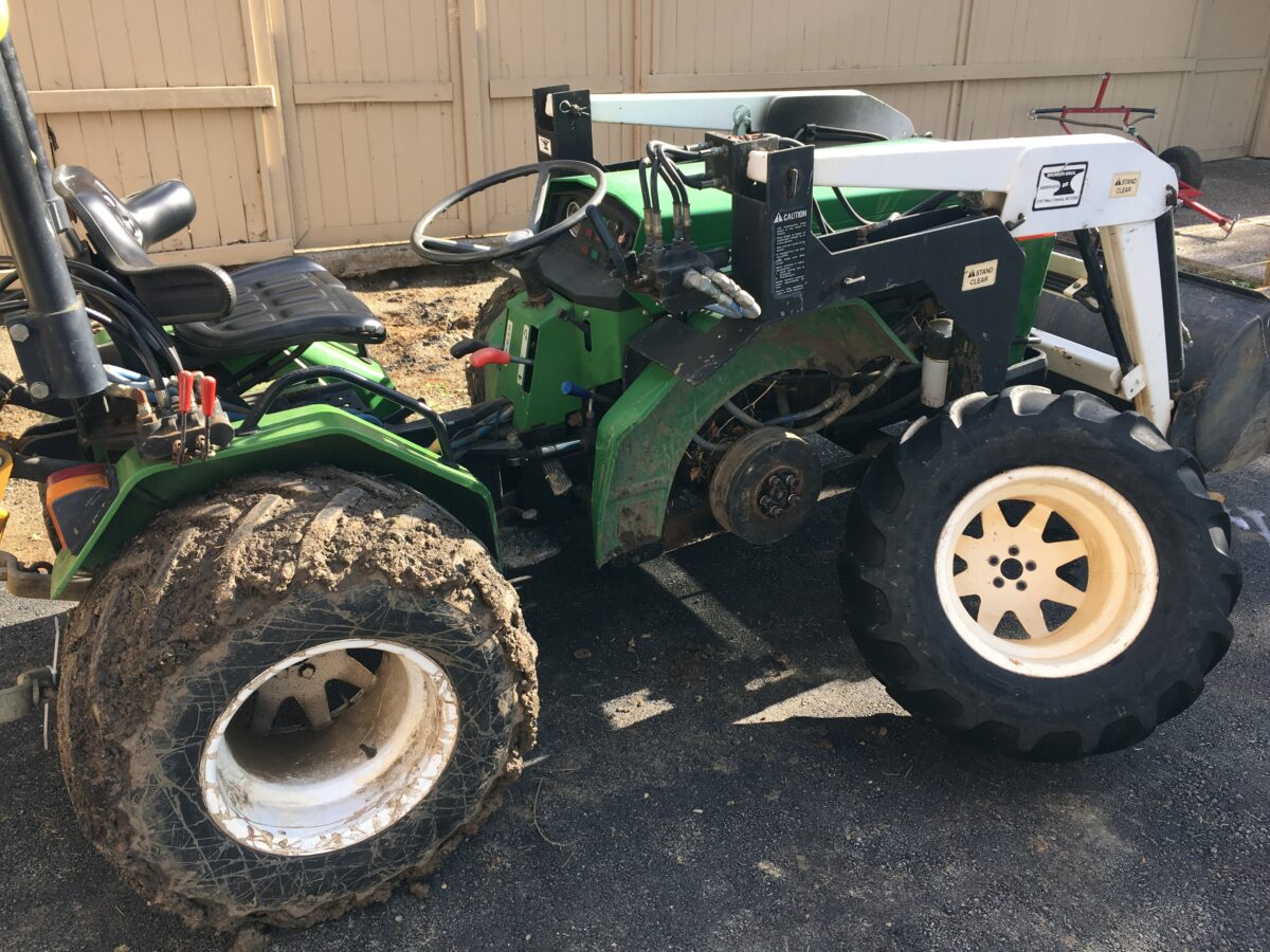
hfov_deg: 61.7
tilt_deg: -23.1
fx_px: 1064
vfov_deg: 48.2
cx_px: 635
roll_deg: +0.1
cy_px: 476
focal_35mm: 29
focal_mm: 4.15
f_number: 2.2
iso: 25
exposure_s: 1/316
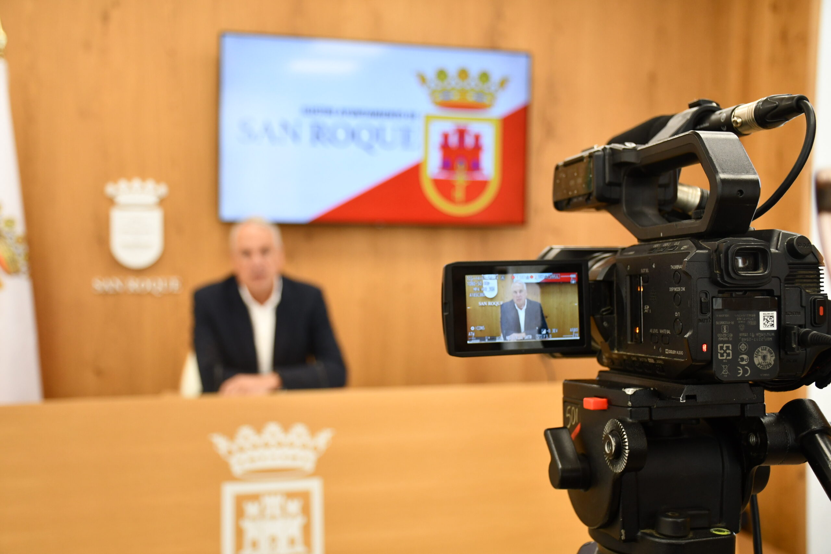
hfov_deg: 43.6
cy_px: 277
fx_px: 1039
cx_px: 416
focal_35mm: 45
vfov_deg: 29.9
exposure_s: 1/125
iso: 800
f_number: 4
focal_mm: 30
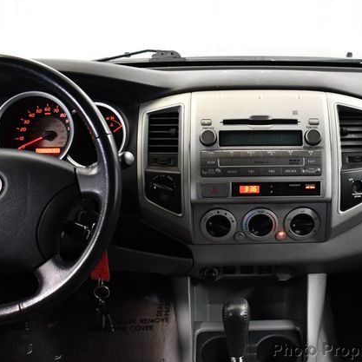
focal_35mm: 47
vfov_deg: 36.1
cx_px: 261
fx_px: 556
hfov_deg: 35.4
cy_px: 181
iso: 3200
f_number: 3.5
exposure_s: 1/80
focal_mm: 18
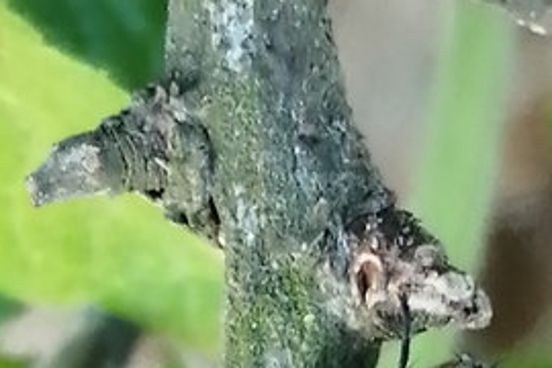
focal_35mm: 256
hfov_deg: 8.0
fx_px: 3925
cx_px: 372
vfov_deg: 5.3
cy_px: 566
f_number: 1.8
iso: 100
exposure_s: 1/60
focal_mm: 3.46
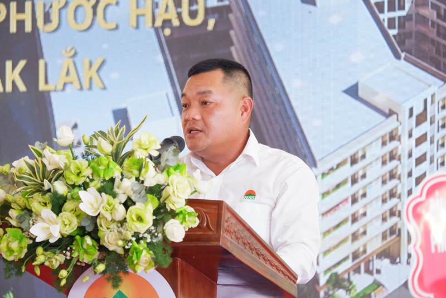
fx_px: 4275
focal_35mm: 345
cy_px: 149
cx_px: 223
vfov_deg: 4.0
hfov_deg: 6.0
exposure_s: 1/125
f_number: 6.7
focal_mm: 230
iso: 800
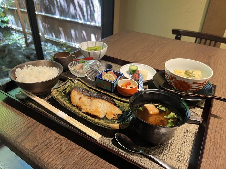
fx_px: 170
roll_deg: -2.2
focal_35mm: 26
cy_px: 84
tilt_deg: -32.4
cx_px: 113
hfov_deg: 67.3
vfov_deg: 53.1
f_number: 1.6
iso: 200
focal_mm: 5.1
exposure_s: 1/60
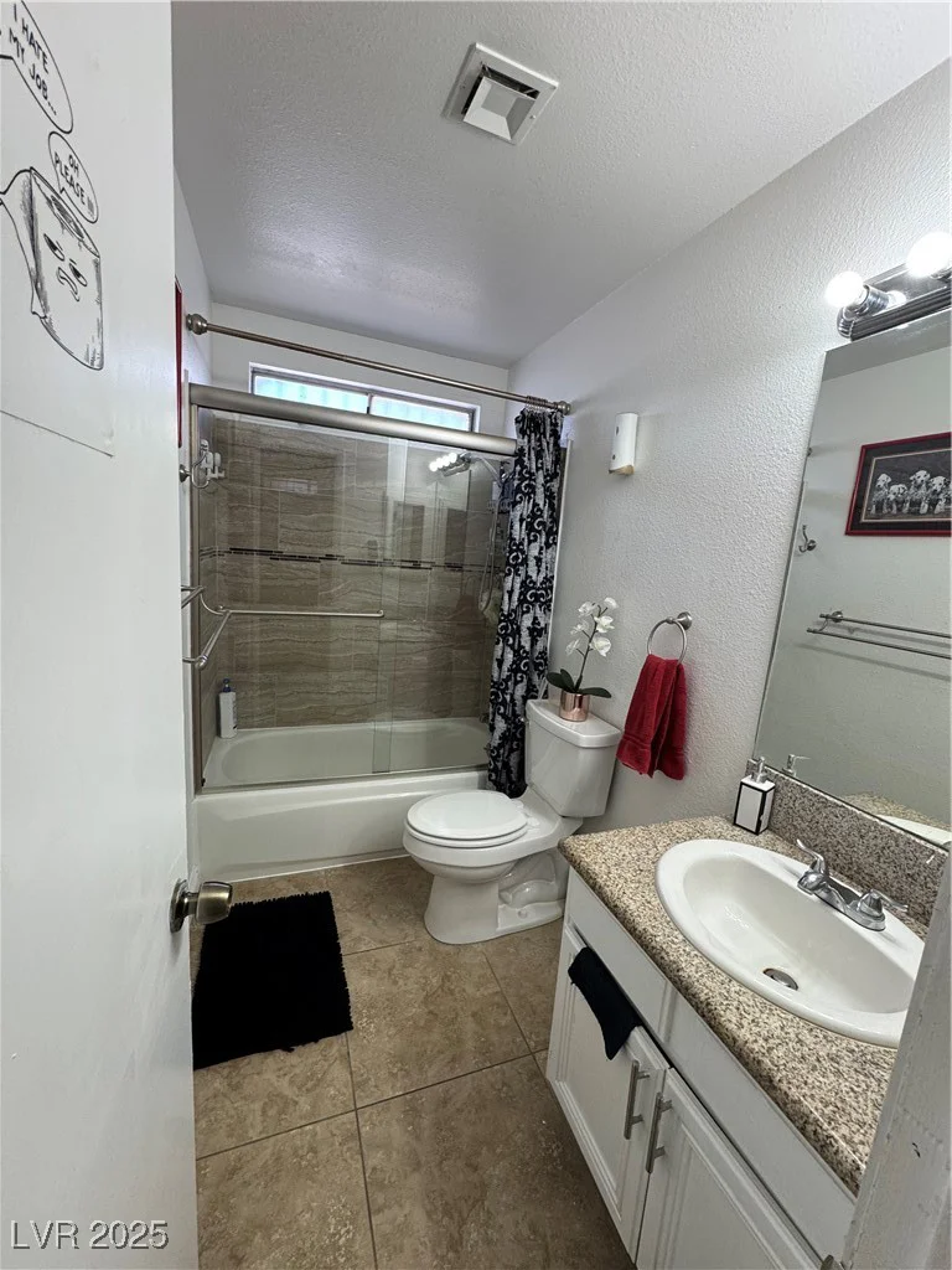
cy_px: 635
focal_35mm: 14
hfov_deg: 85.7
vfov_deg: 102.1
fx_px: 513
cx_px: 476
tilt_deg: -9.8
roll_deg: -5.4
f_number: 2.2
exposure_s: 1/120
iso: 160
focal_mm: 2.22
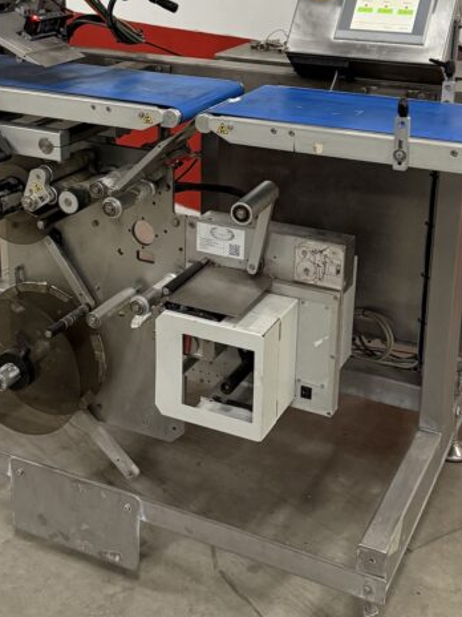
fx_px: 943
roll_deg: +0.1
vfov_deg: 35.7
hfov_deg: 27.5
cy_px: 191
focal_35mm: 53
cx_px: 216
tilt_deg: -18.9
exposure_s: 1/50
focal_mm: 6.76
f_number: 1.78
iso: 500
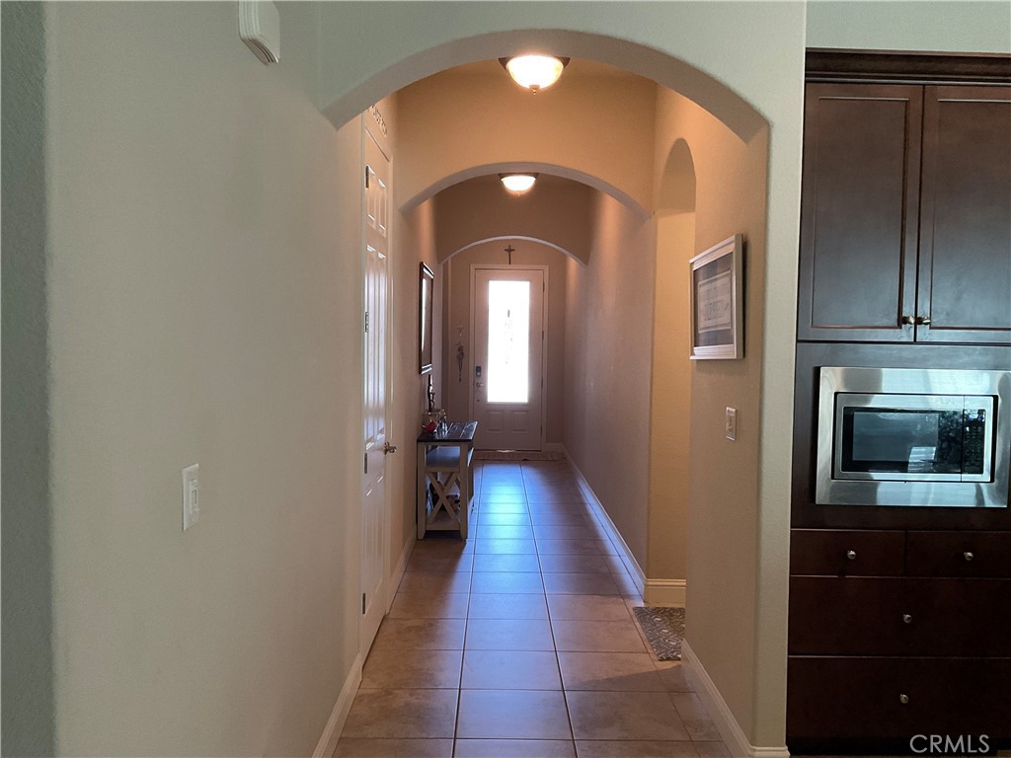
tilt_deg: -2.9
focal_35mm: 29
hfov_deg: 61.7
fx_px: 847
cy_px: 379
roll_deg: -1.3
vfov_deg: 48.2
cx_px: 506
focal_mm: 3
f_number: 1.8
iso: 160
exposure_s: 1/60
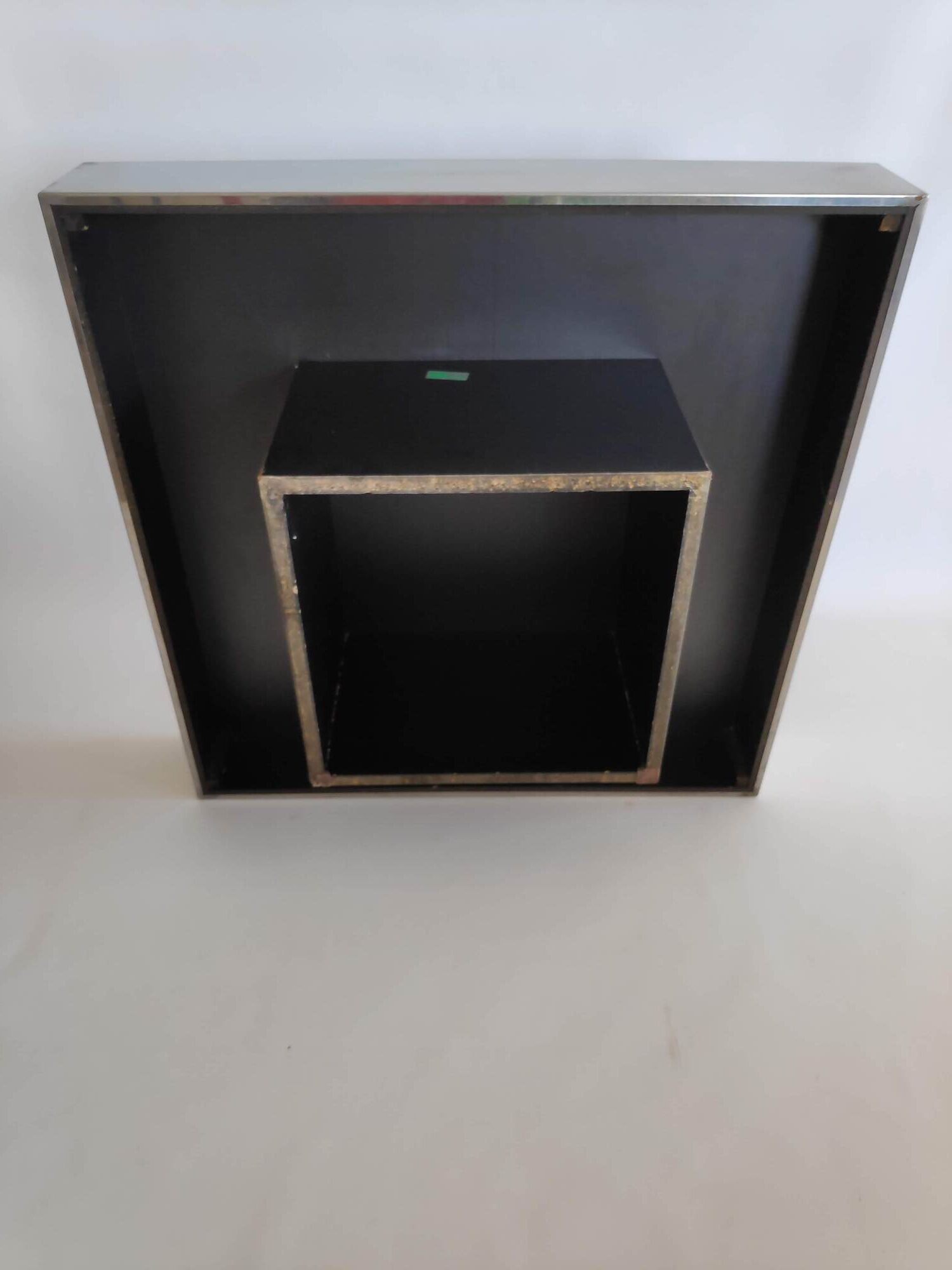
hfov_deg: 66.0
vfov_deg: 81.7
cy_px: 635
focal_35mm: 20
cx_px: 476
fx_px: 733
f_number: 1.9
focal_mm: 3.94
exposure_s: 1/50
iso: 252
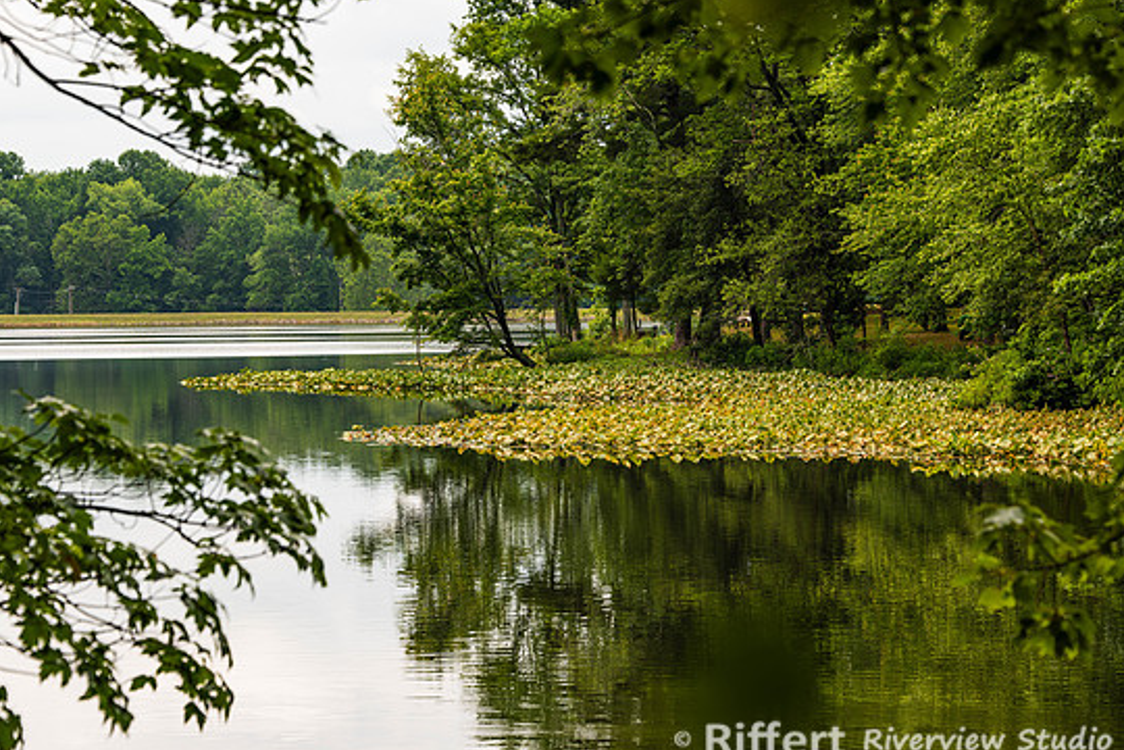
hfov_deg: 15.6
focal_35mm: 131
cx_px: 535
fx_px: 4090
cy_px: 374
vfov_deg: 10.5
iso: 64
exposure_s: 1/160
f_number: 8
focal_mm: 122
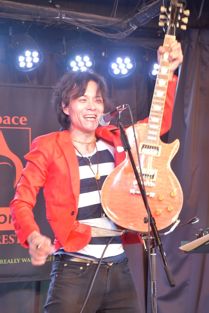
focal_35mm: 117
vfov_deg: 17.5
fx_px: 1017
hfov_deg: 11.7
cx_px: 104
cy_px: 156
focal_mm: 78
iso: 1100
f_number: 5.3
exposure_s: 1/60
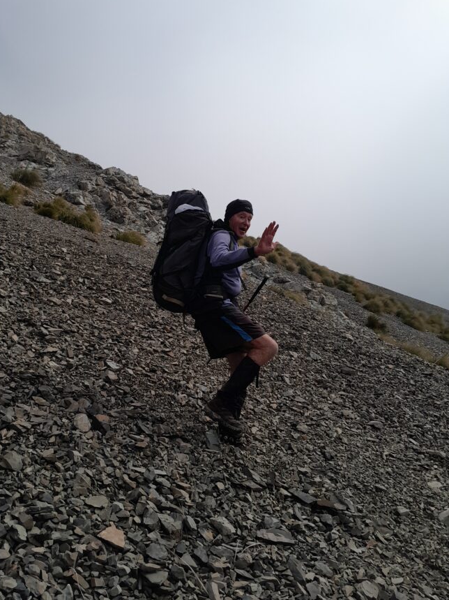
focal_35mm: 31
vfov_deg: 58.3
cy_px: 276
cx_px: 184
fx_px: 536
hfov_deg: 45.2
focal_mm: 3.98
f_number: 1.8
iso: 40
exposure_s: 1/1129
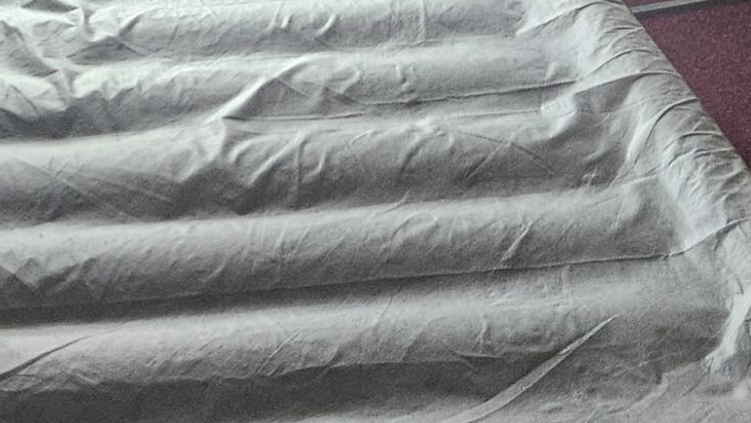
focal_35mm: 103
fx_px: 2052
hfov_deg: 20.6
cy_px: -294
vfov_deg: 11.1
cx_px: 208
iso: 500
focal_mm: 5.4
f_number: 1.8
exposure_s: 1/120
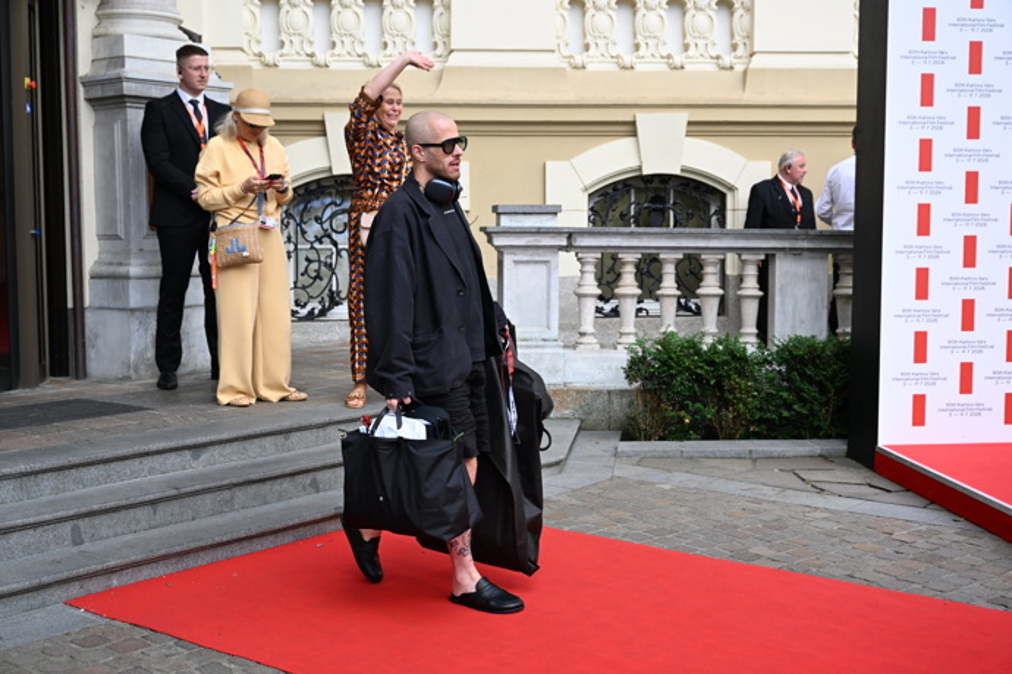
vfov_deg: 28.6
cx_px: 506
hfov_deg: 41.9
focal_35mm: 47
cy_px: 337
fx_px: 1321
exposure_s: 1/1000
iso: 1000
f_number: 4.5
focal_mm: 47
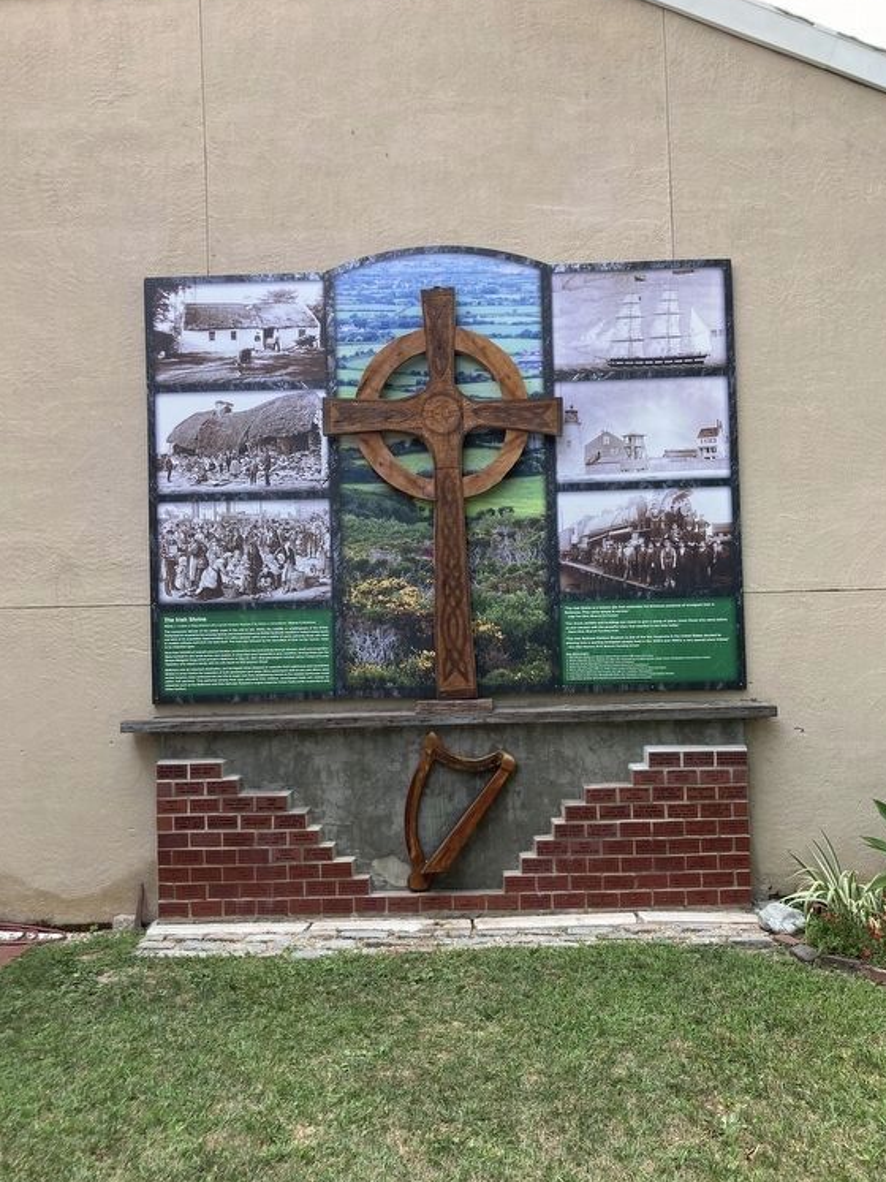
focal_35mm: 30
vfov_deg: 60.0
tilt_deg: -0.1
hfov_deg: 46.8
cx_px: 445
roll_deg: -0.3
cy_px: 609
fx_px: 1024
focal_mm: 3.99
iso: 20
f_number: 1.8
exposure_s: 1/154
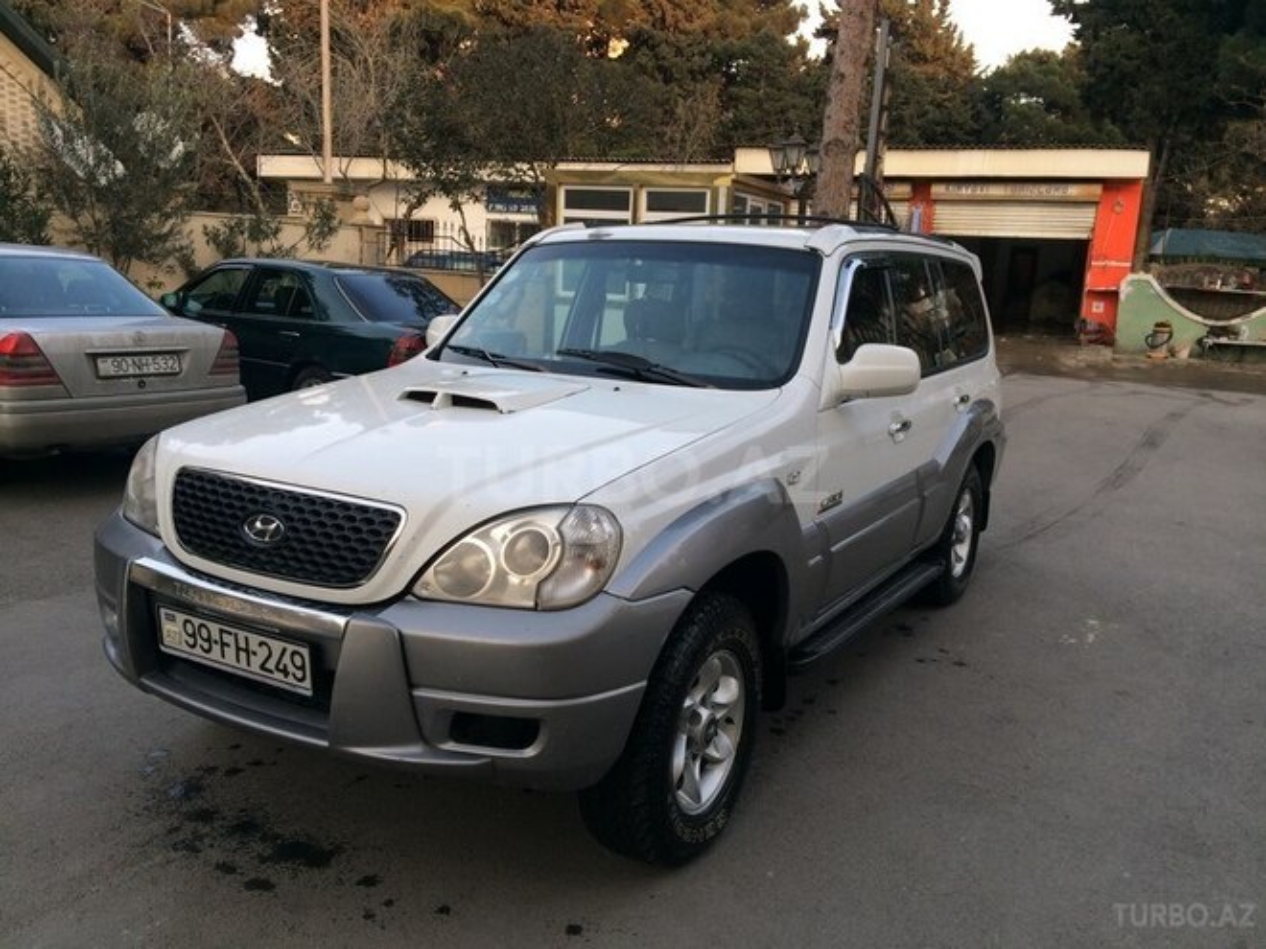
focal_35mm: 29
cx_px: 633
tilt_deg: -11.5
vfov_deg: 48.2
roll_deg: -1.5
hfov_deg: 61.7
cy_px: 474
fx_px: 1061
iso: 40
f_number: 2.2
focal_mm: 4.15
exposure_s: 1/100
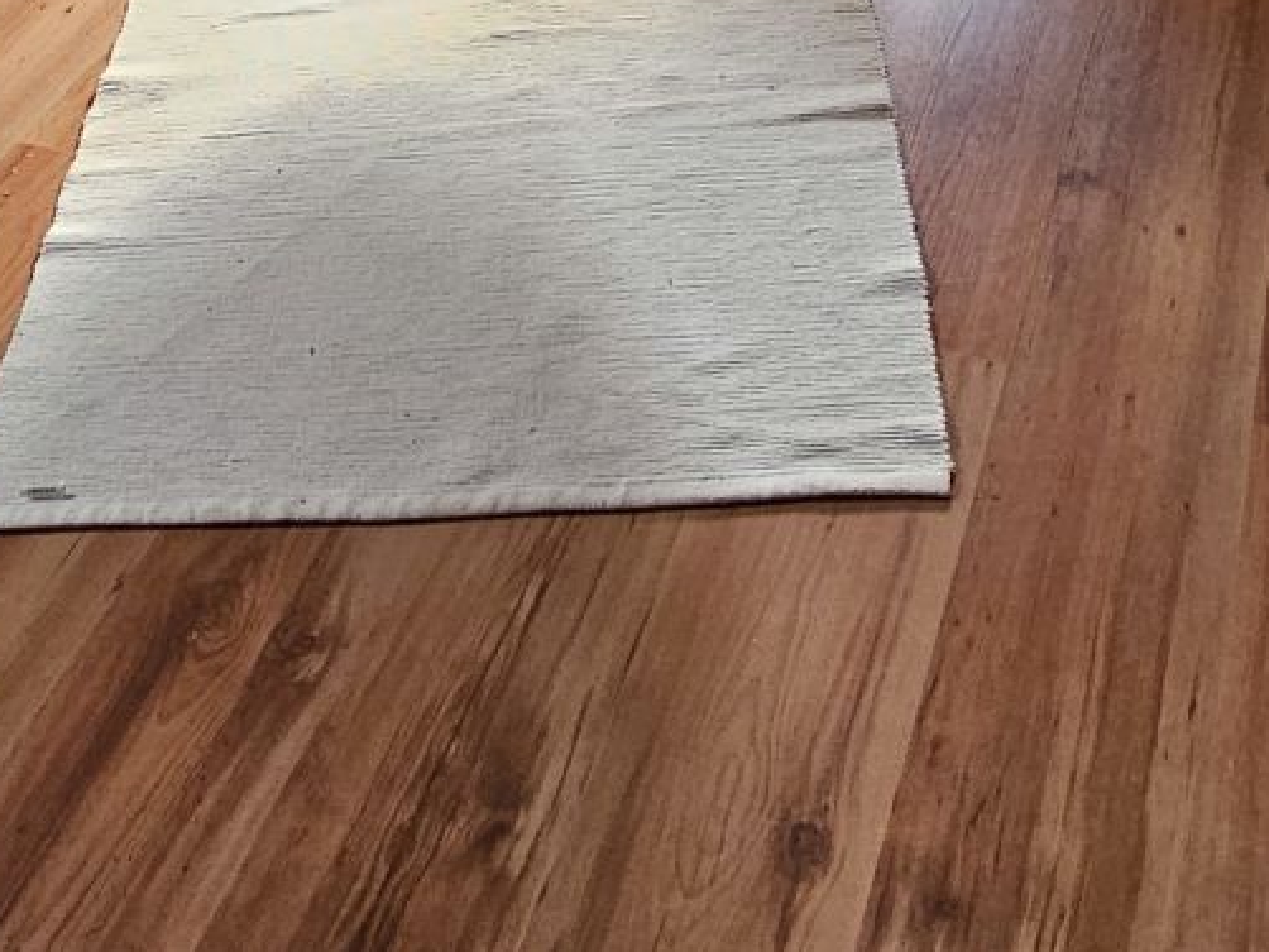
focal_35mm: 53
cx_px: 693
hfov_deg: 36.1
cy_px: -876
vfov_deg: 19.0
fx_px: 1944
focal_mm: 2.2
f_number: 2.2
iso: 200
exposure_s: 1/71
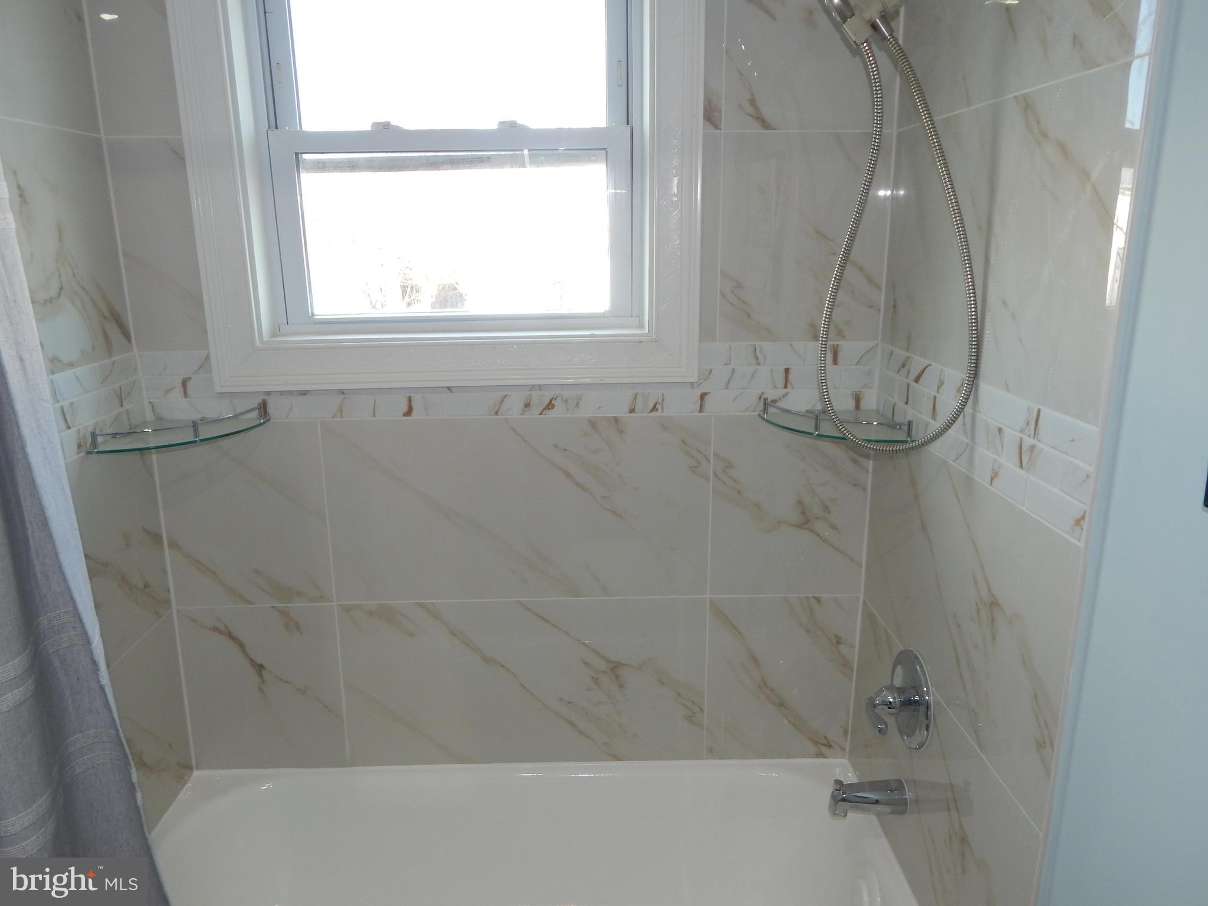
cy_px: 453
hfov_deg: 69.4
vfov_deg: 54.9
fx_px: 872
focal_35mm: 25
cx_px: 604
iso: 125
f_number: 3.1
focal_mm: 4.5
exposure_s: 1/50
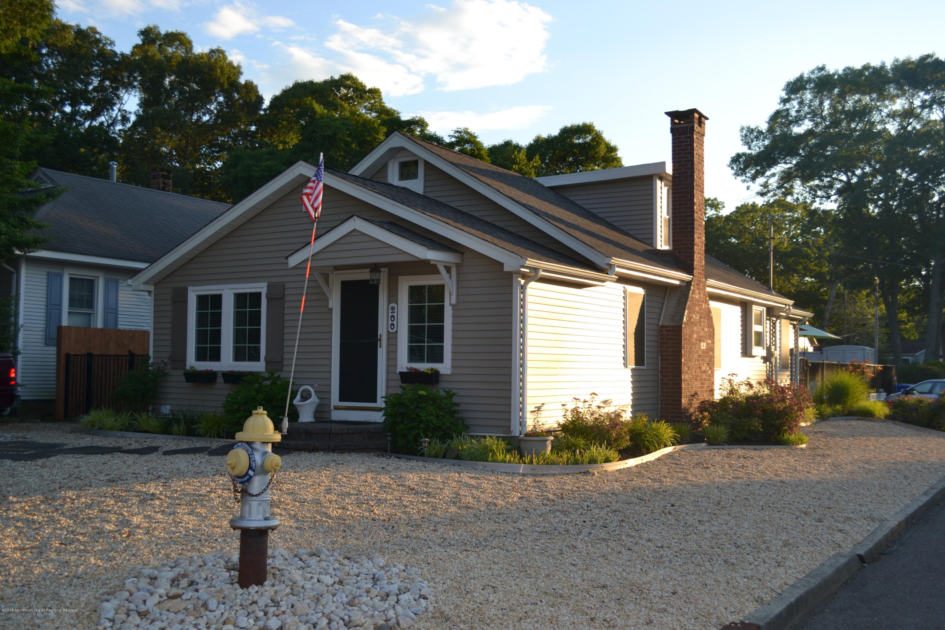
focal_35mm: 36
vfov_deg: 36.9
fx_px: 945
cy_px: 315
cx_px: 472
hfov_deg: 53.1
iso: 100
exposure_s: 1/200
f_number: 4.5
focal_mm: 24
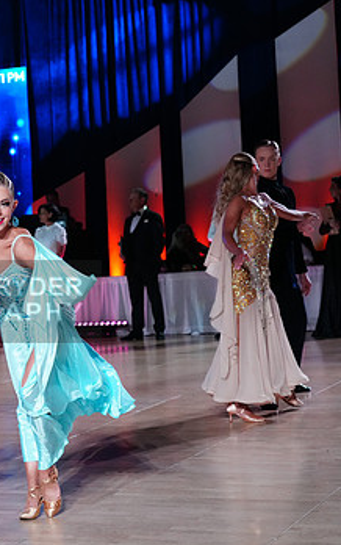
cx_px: -69
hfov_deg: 14.1
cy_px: 301
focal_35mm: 90
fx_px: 1336
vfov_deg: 23.0
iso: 3200
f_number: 4
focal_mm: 53
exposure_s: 1/400
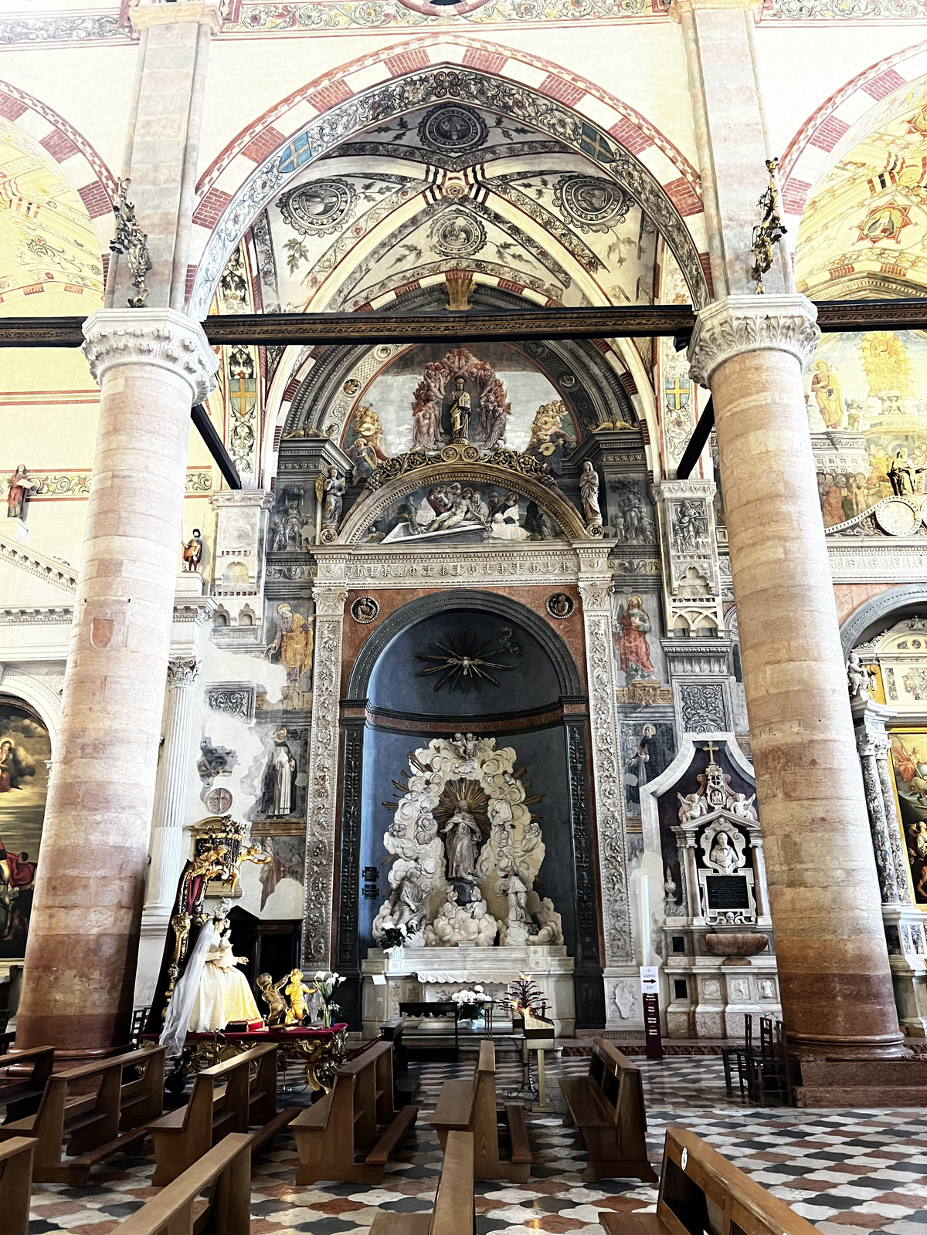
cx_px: 464
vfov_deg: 67.3
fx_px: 928
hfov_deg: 53.1
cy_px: 618
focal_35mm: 26
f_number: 1.5
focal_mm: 5.7
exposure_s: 1/33
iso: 640
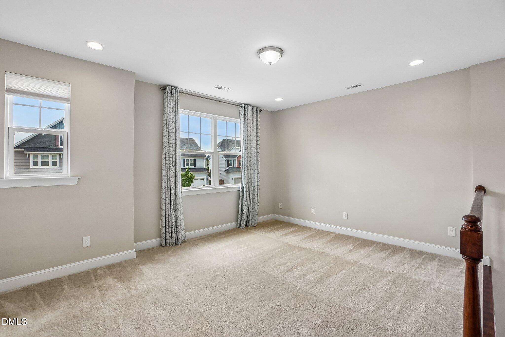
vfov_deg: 77.3
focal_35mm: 15
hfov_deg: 100.4
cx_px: 252
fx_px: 210
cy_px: 168
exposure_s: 1/25
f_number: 8
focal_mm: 10
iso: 400
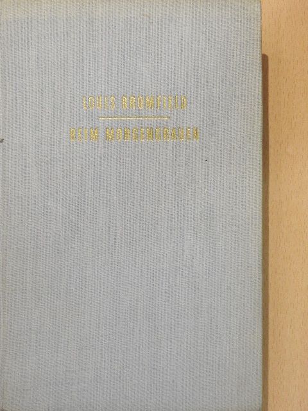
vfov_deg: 32.2
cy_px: 206
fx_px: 712
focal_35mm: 60
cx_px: 154
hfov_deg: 24.4
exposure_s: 1/80
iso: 800
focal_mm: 10.7
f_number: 4.2
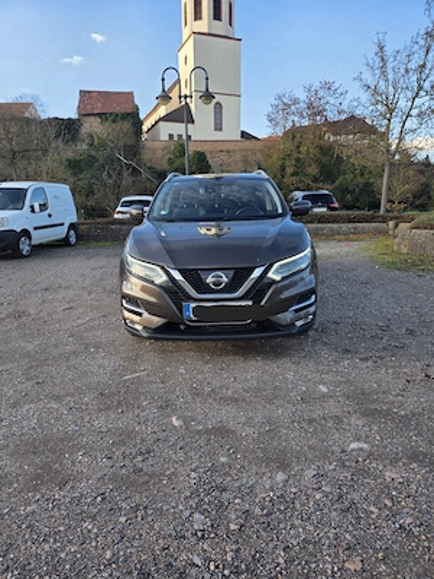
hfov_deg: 58.9
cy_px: 290
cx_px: 217
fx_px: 384
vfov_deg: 73.9
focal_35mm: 23
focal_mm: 5.4
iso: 80
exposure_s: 1/1111
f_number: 1.8
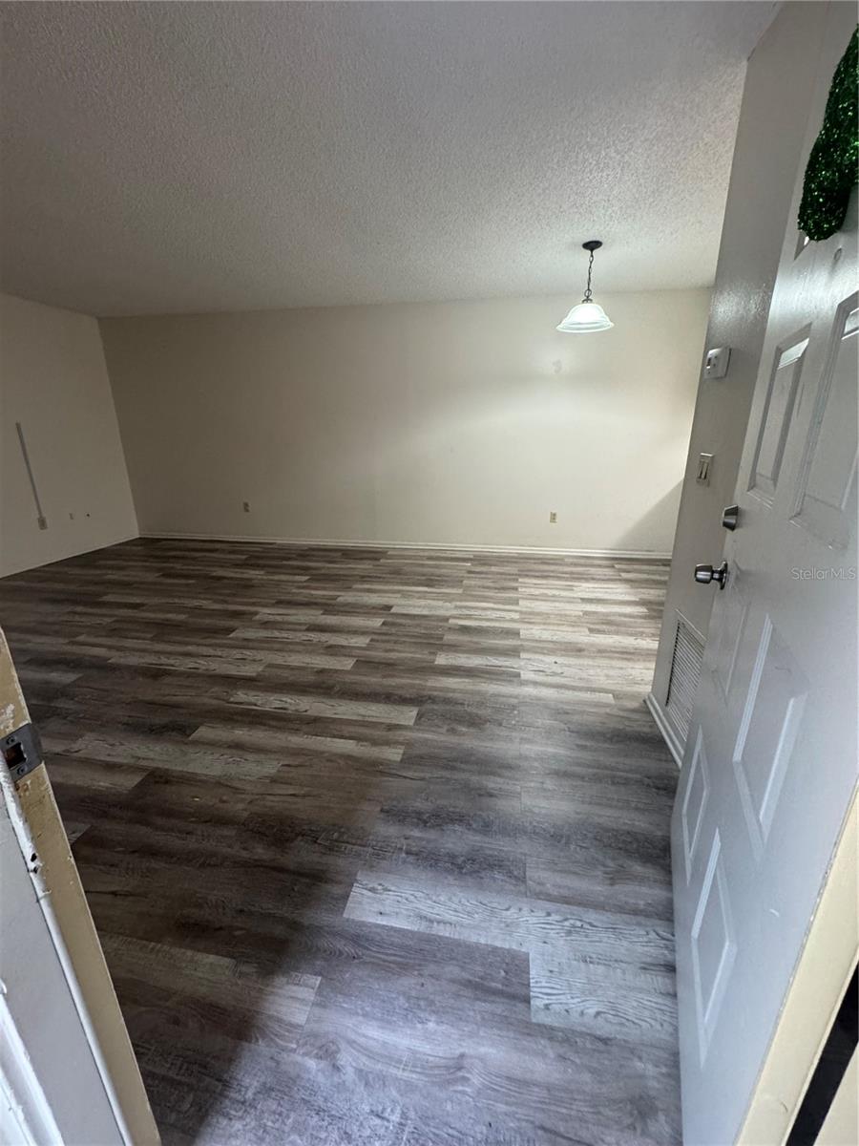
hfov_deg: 85.7
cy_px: 573
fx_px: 463
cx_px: 430
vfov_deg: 102.1
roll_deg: +0.4
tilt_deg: -16.8
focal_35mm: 14
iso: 400
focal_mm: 2.22
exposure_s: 1/60
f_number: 2.2
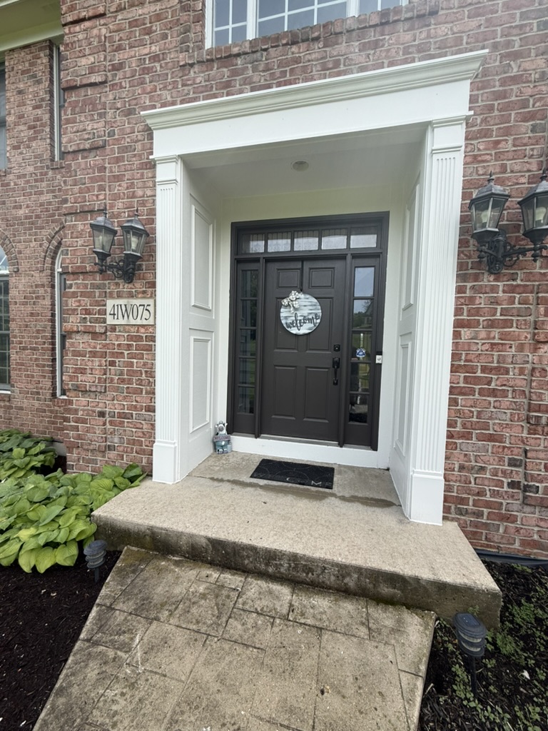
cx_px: 274
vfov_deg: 102.1
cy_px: 366
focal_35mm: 14
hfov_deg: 85.7
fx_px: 296
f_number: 2.2
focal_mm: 2.22
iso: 50
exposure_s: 1/717
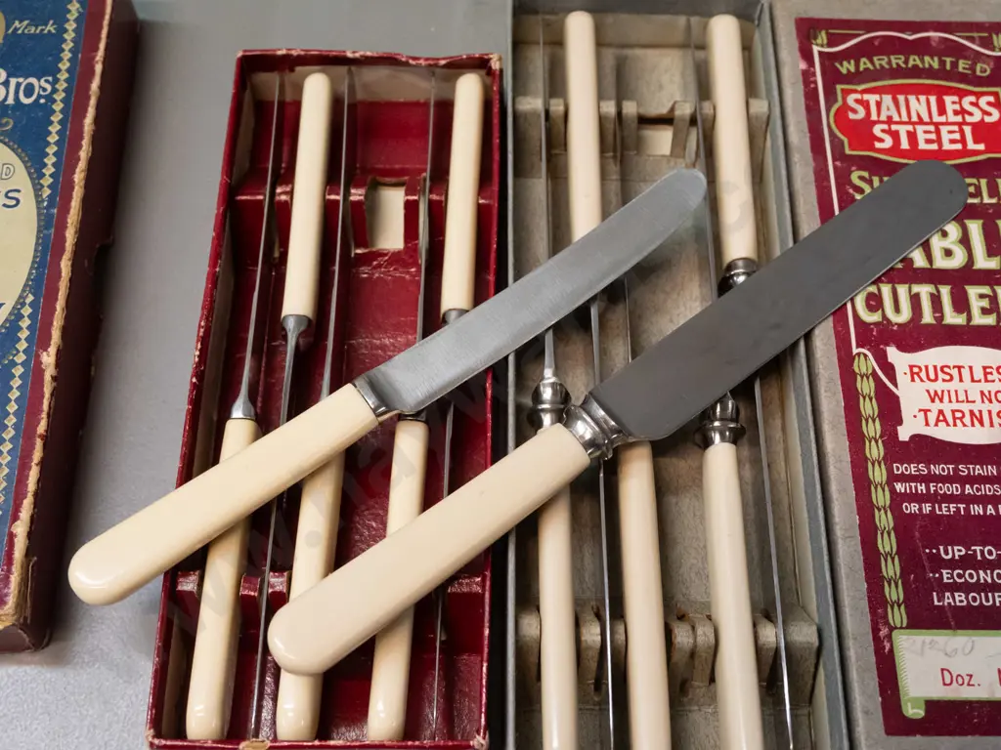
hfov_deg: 42.9
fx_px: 1272
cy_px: 375
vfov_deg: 32.9
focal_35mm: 44
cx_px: 500
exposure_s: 1/200
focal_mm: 22
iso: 3200
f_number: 5.6
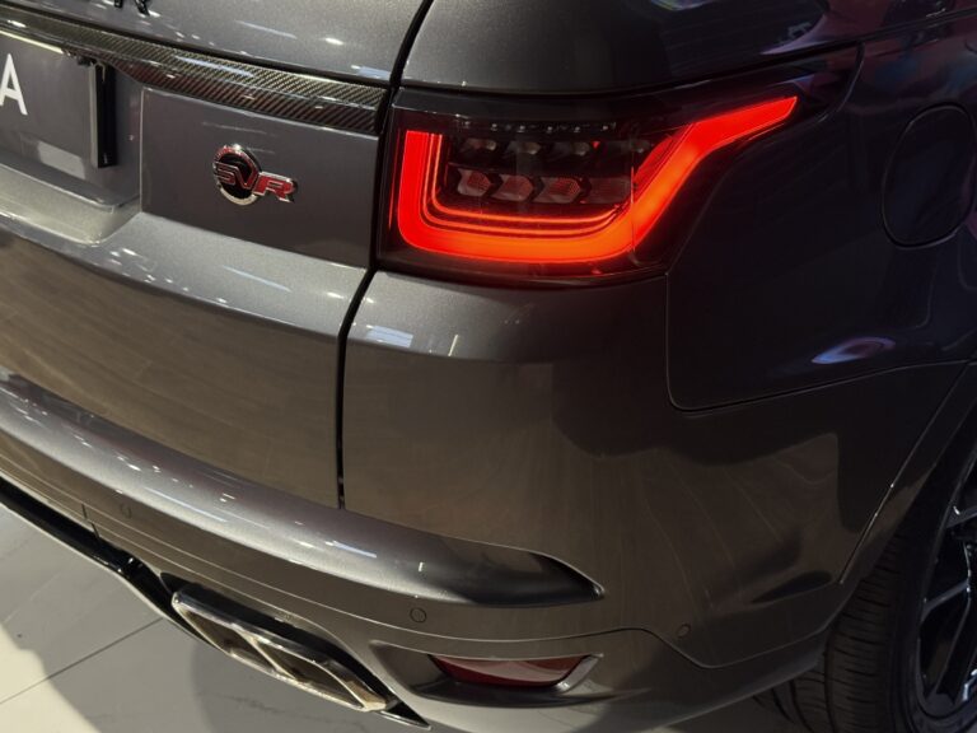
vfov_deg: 30.3
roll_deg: -0.8
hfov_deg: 39.7
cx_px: 488
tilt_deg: -28.1
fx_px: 1355
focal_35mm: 48
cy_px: 366
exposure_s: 1/60
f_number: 1.78
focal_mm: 6.76
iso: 160
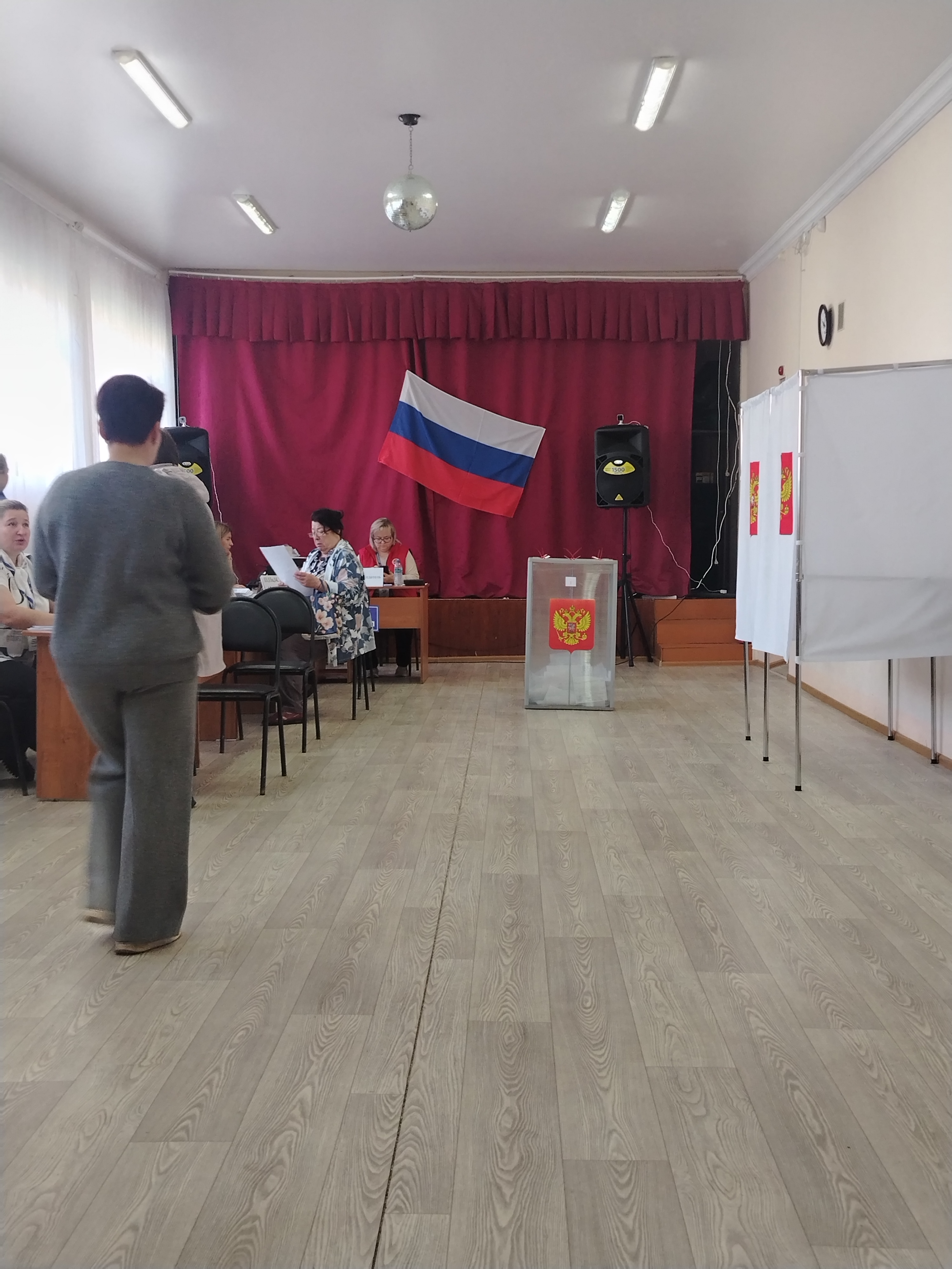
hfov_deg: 36.8
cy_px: 634
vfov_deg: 47.9
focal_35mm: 39
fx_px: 1430
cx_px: 476
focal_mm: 5.25
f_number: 1.75
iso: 609
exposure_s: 1/50
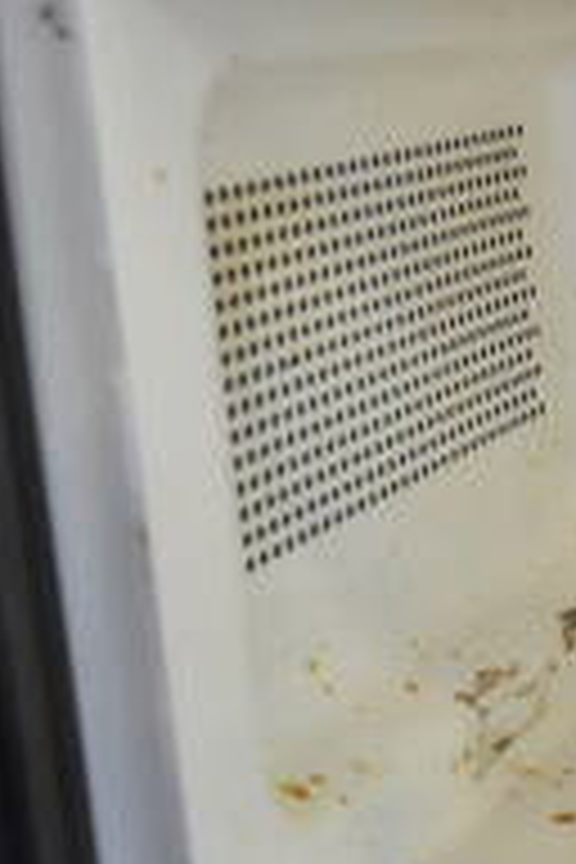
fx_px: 2064
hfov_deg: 13.5
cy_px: 466
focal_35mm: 86
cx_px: 1179
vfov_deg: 23.6
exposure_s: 1/125
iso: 1600
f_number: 5.6
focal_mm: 18
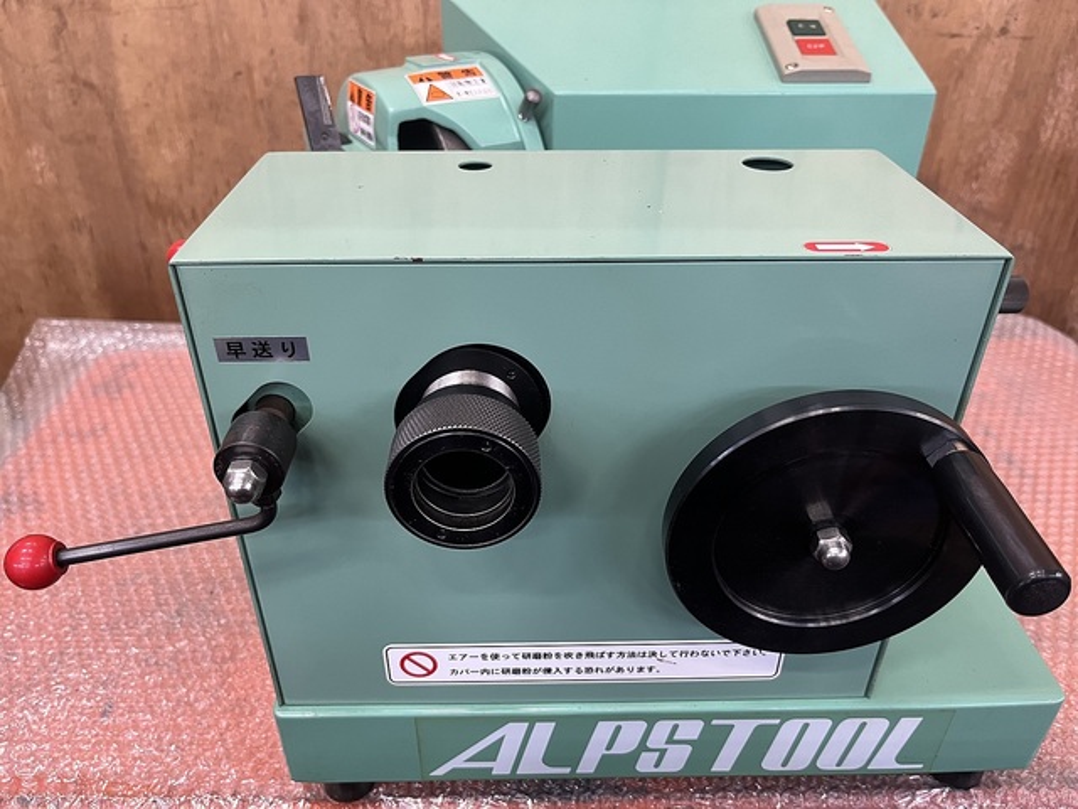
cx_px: 539
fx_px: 810
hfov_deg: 67.3
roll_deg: +0.4
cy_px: 404
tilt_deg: -33.8
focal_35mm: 26
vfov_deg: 53.1
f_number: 1.6
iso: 200
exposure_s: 1/60
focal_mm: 5.1
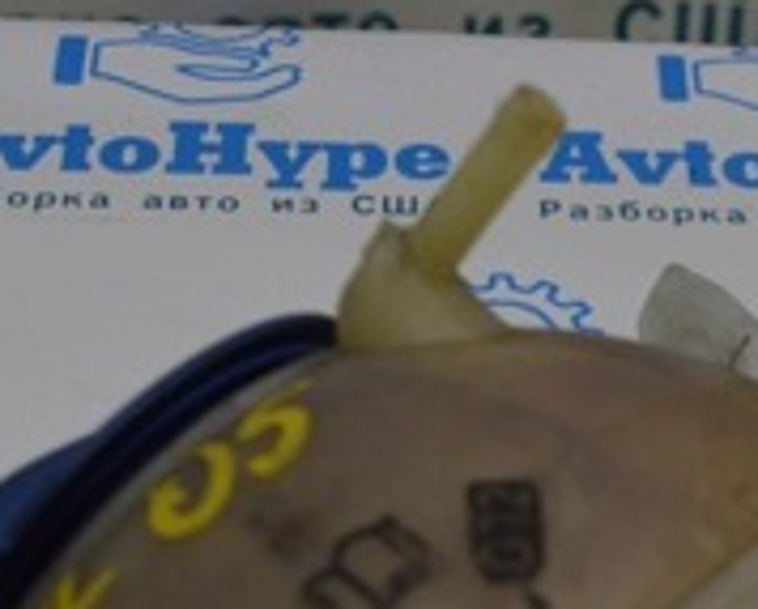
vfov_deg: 13.3
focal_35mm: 111
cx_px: 537
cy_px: 858
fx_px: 2494
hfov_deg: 17.2
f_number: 5.6
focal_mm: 22
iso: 400
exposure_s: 1/125
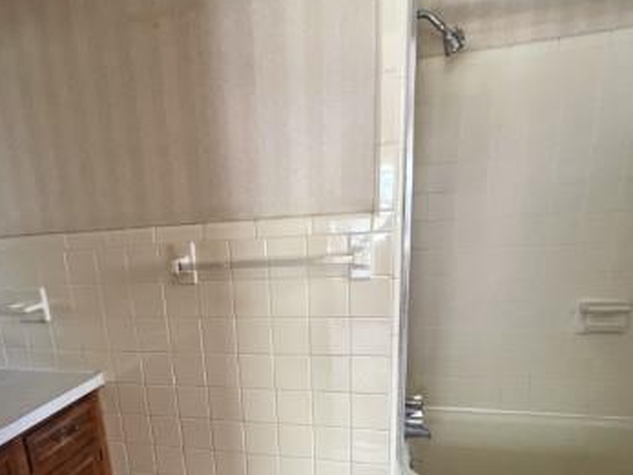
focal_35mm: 24
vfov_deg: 54.1
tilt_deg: -16.6
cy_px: 358
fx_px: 439
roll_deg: +3.4
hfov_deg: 70.9
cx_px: 254
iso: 250
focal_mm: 1.57
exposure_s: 1/24
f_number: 1.8
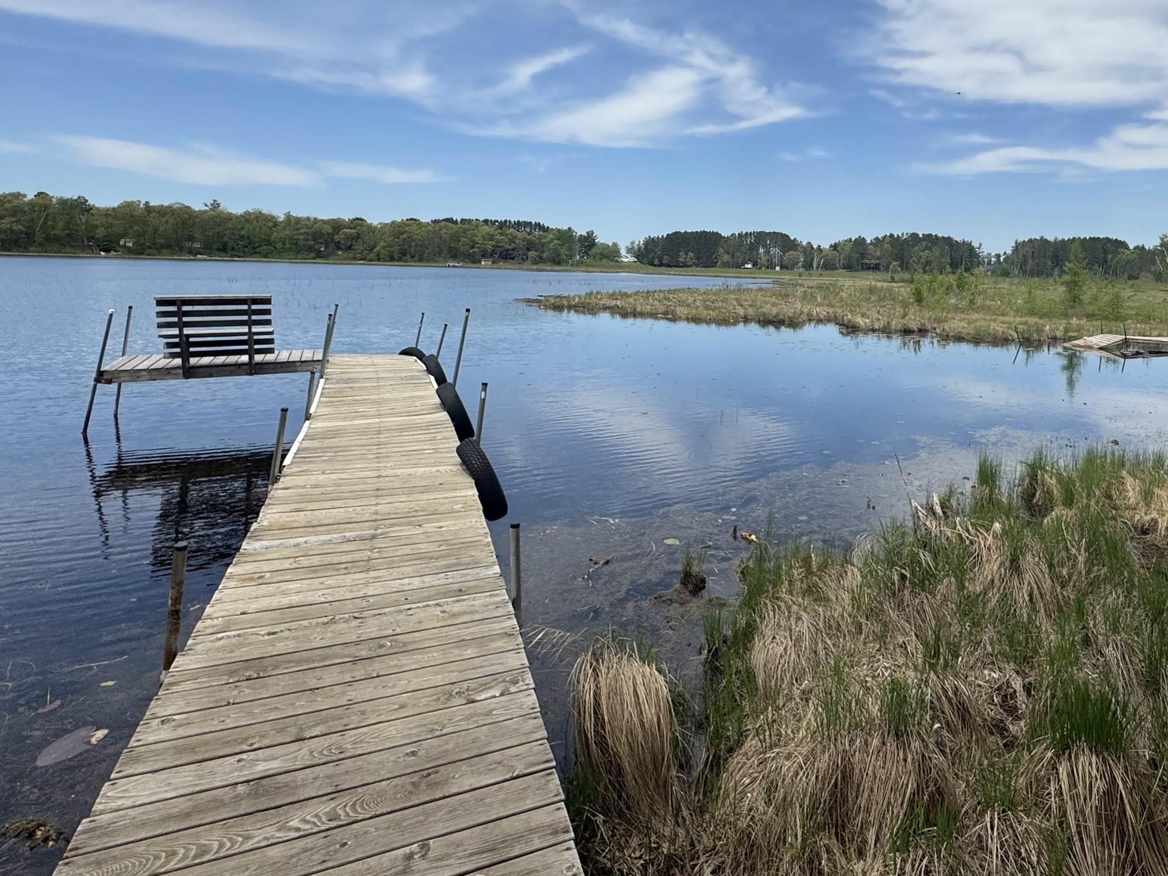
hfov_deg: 75.1
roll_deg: -1.4
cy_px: 287
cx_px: 729
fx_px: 742
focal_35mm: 22
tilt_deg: -2.6
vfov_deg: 59.6
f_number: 2.2
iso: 50
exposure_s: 1/2494
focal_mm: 2.22
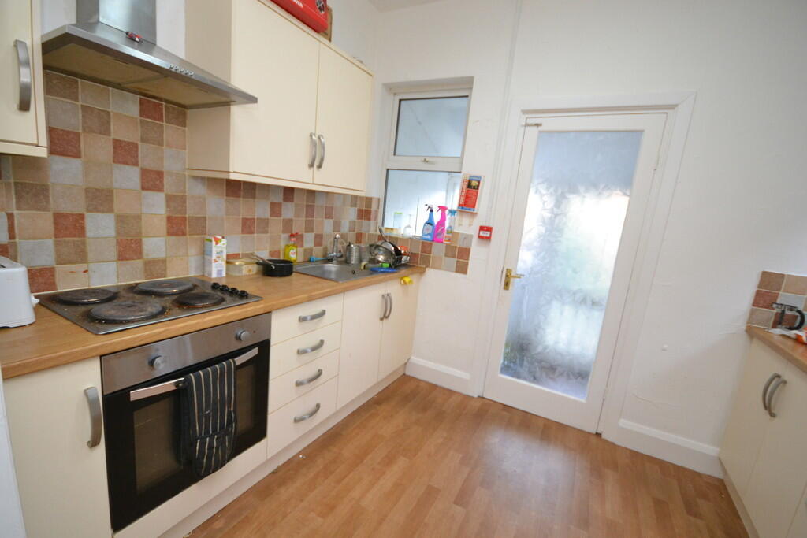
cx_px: 404
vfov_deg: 77.3
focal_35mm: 15
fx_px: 336
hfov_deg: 100.4
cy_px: 269
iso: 1250
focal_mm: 10
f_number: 4
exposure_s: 1/60
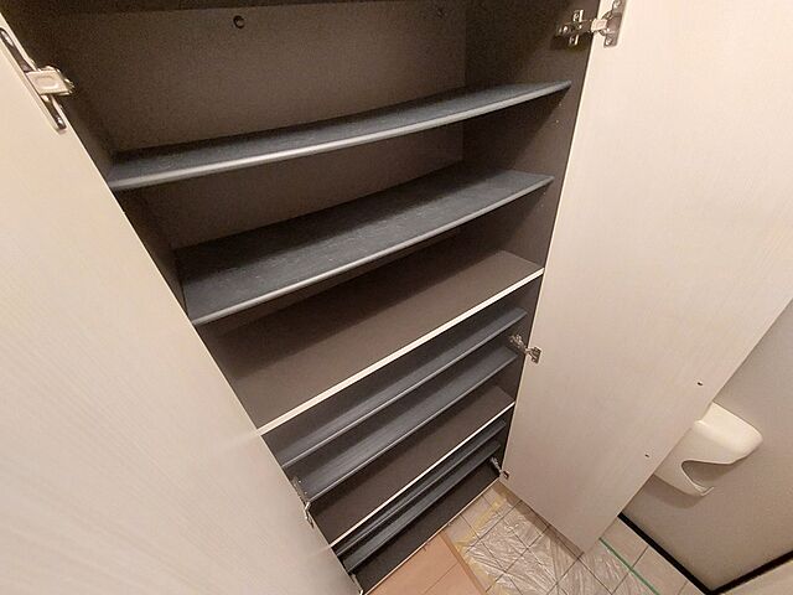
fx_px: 298
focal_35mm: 13
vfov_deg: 89.9
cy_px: 298
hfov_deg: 106.2
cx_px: 396
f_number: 2.2
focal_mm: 1.74
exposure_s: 1/24
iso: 500
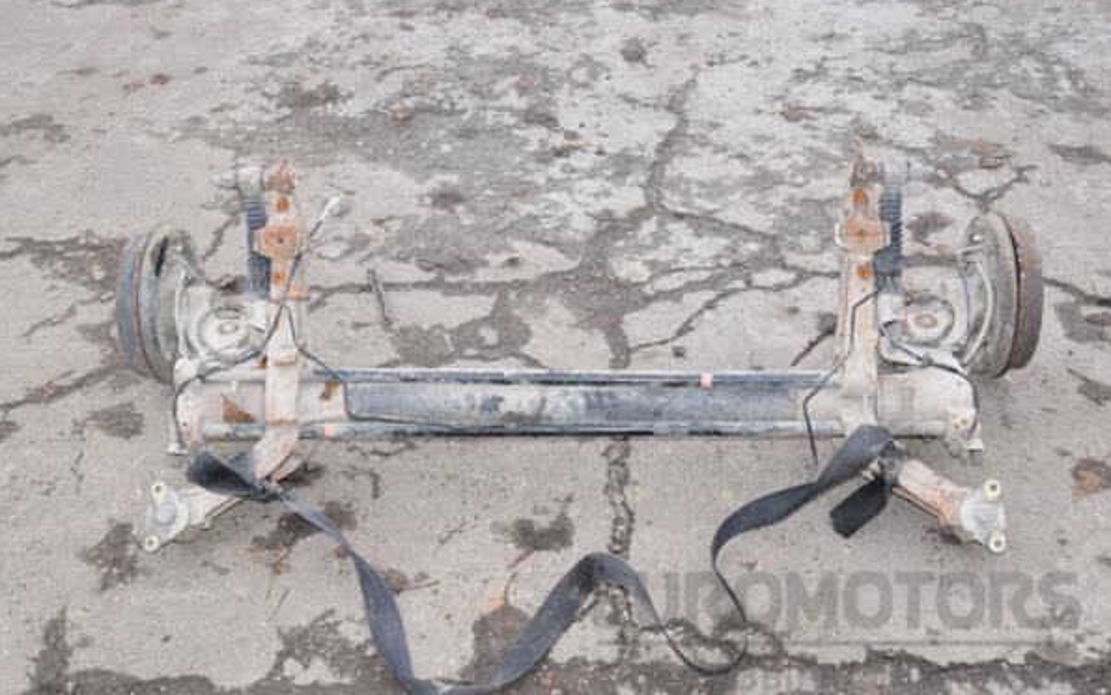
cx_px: 556
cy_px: 351
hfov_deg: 50.9
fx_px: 1166
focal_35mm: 39
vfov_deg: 33.2
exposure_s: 1/200
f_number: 8
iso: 800
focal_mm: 25
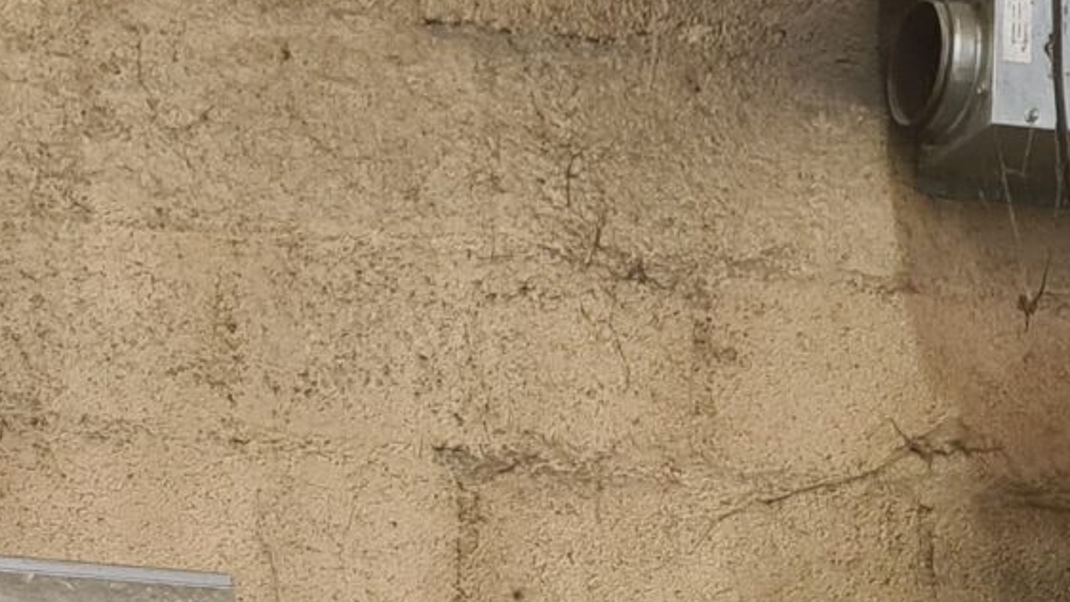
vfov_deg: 8.5
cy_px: 1467
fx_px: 3660
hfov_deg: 16.4
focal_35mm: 129
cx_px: 95
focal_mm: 5.4
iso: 250
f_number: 1.8
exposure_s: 1/50
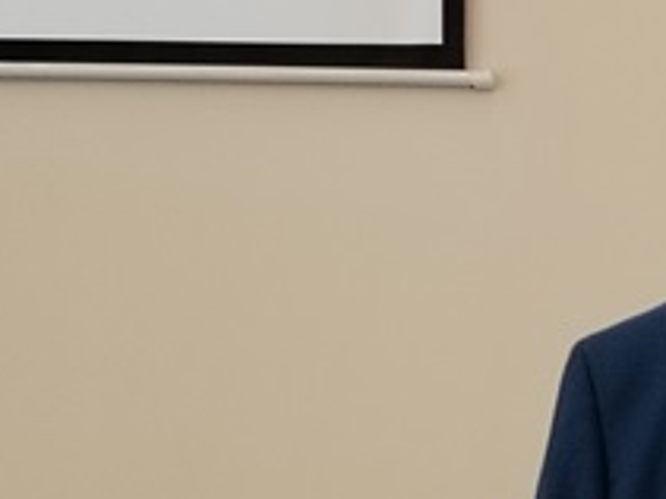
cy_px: 420
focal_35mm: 181
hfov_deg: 10.5
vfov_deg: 8.2
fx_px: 3480
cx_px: 1008
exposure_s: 1/33.3
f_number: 1.8
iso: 487
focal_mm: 4.75
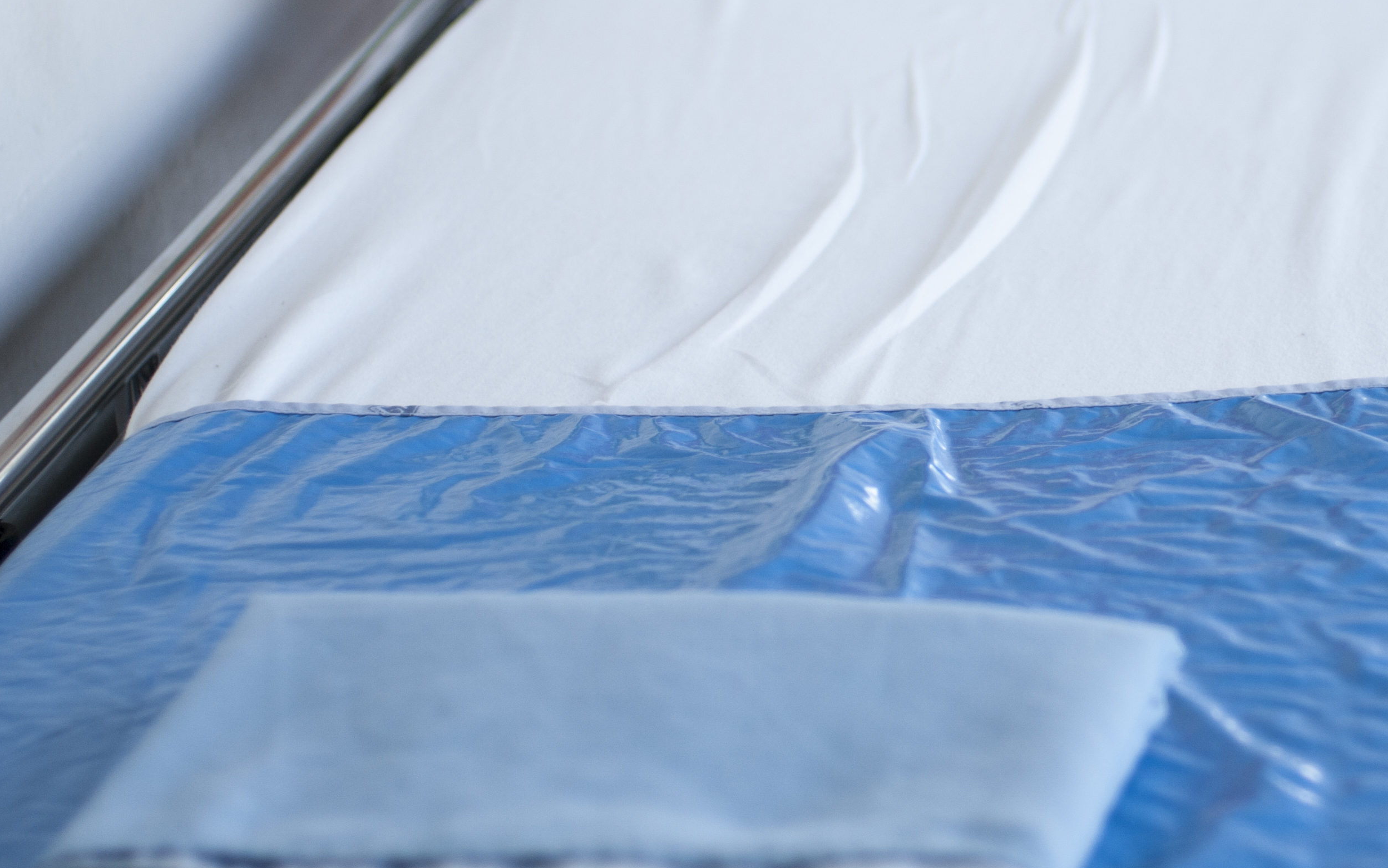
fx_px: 4652
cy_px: 226
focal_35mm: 123
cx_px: 1138
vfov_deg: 10.6
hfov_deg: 16.8
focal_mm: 43
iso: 200
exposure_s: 1/500
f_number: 4
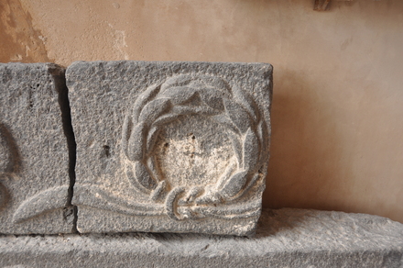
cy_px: 134
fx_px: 402
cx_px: 202
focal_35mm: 36
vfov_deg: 36.8
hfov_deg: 53.2
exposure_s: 1/100
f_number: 5
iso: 200
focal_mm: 24
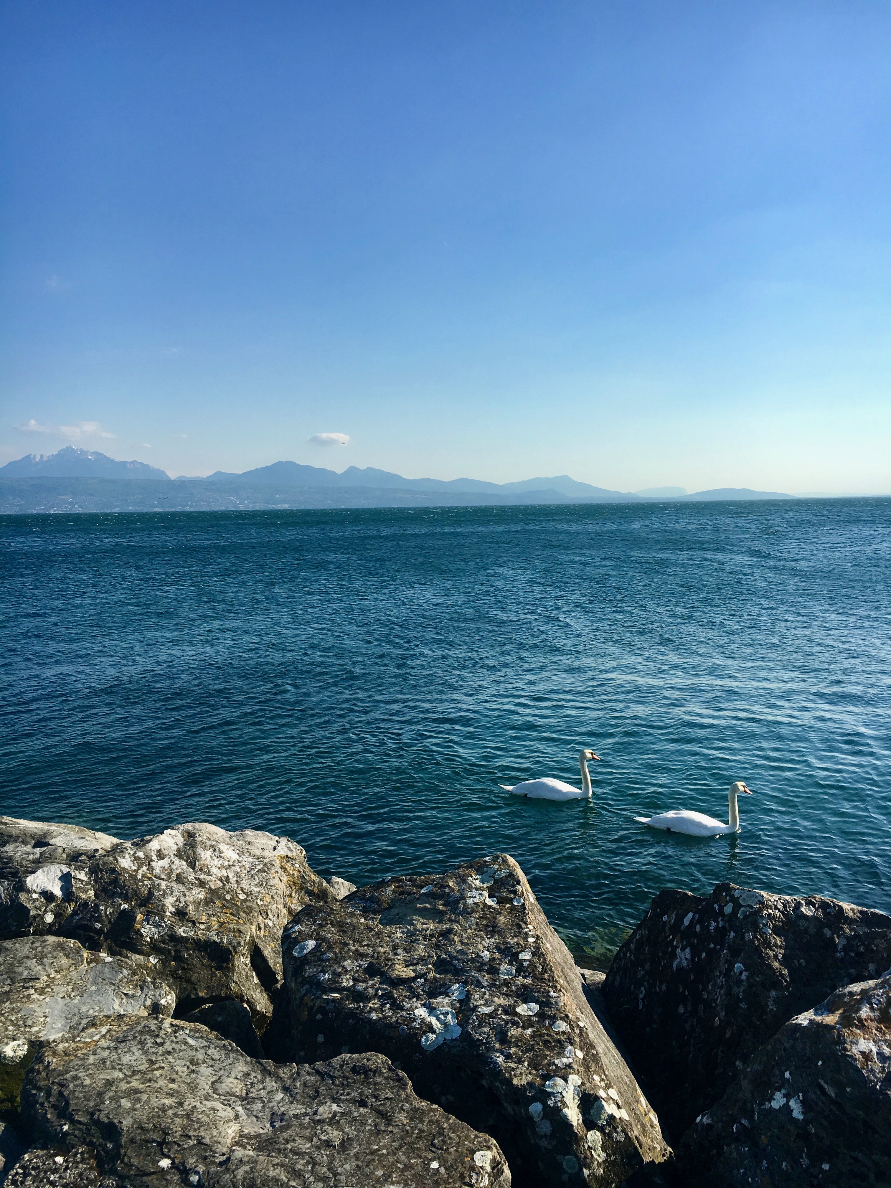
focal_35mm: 29
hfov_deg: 48.2
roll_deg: +2.2
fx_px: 995
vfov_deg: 61.7
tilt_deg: -4.3
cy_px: 594
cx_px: 446
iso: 25
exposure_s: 1/1923
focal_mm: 4.15
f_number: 2.2
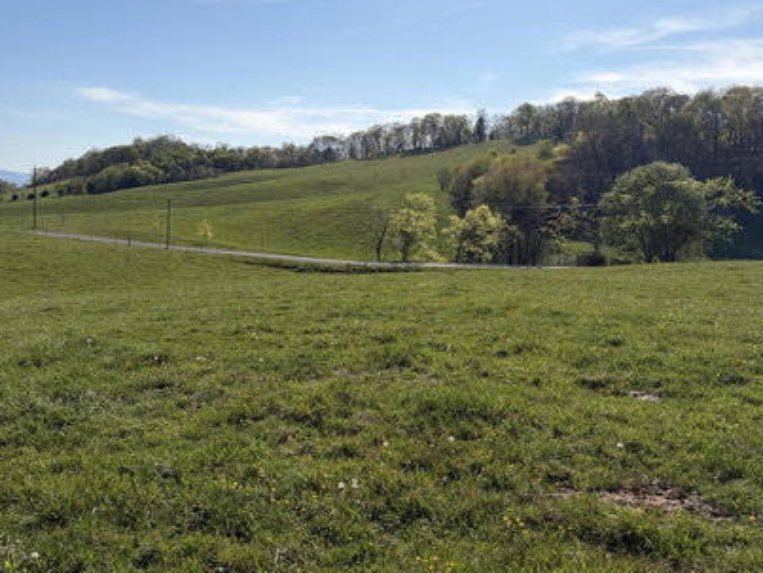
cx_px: 367
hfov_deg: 55.3
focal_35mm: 33
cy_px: 234
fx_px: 728
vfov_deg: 42.8
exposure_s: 1/7813
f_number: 1.6
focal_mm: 5.96
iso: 50
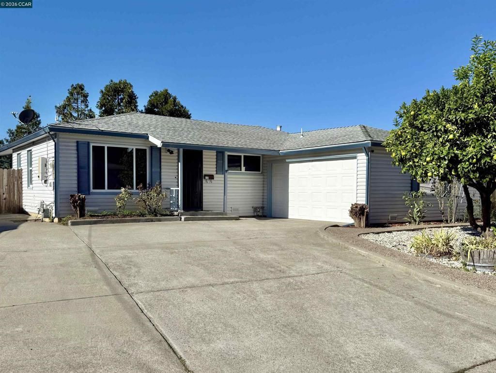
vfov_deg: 56.9
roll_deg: -0.5
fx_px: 344
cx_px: 248
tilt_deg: -0.9
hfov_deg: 71.6
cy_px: 186
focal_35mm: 24
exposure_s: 1/6711
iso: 80
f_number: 1.78
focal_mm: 6.76
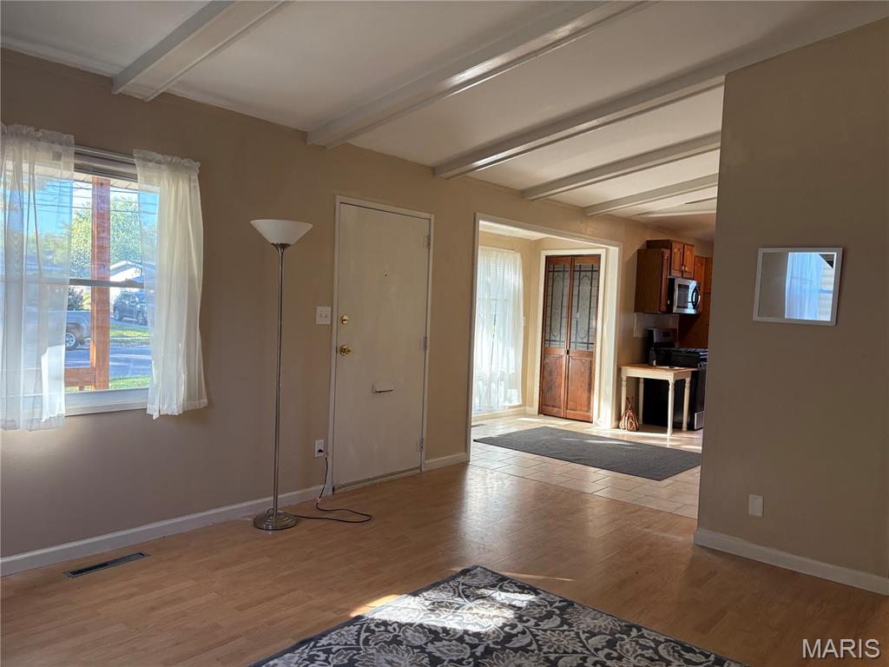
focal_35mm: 26
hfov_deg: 67.3
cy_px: 334
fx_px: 668
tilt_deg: -2.9
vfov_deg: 53.1
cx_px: 444
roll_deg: -2.0
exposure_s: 1/120
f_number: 1.6
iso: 160
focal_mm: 5.96
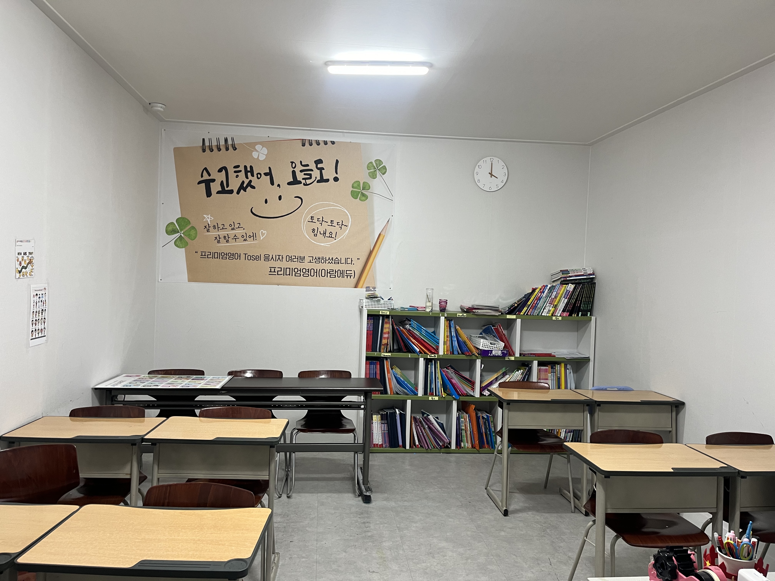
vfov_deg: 53.1
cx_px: 388
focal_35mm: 26
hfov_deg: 67.3
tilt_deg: -2.2
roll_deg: -1.9
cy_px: 290
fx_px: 582
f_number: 1.6
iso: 80
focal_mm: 5.1
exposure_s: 1/60
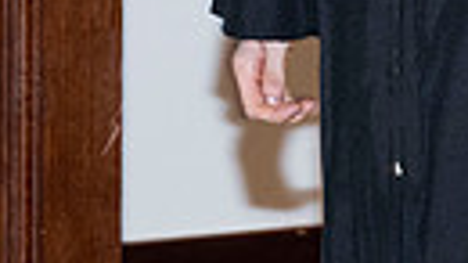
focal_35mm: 459
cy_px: -473
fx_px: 5694
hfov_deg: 4.7
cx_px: 605
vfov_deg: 2.6
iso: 800
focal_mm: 83
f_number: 5.6
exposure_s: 1/80
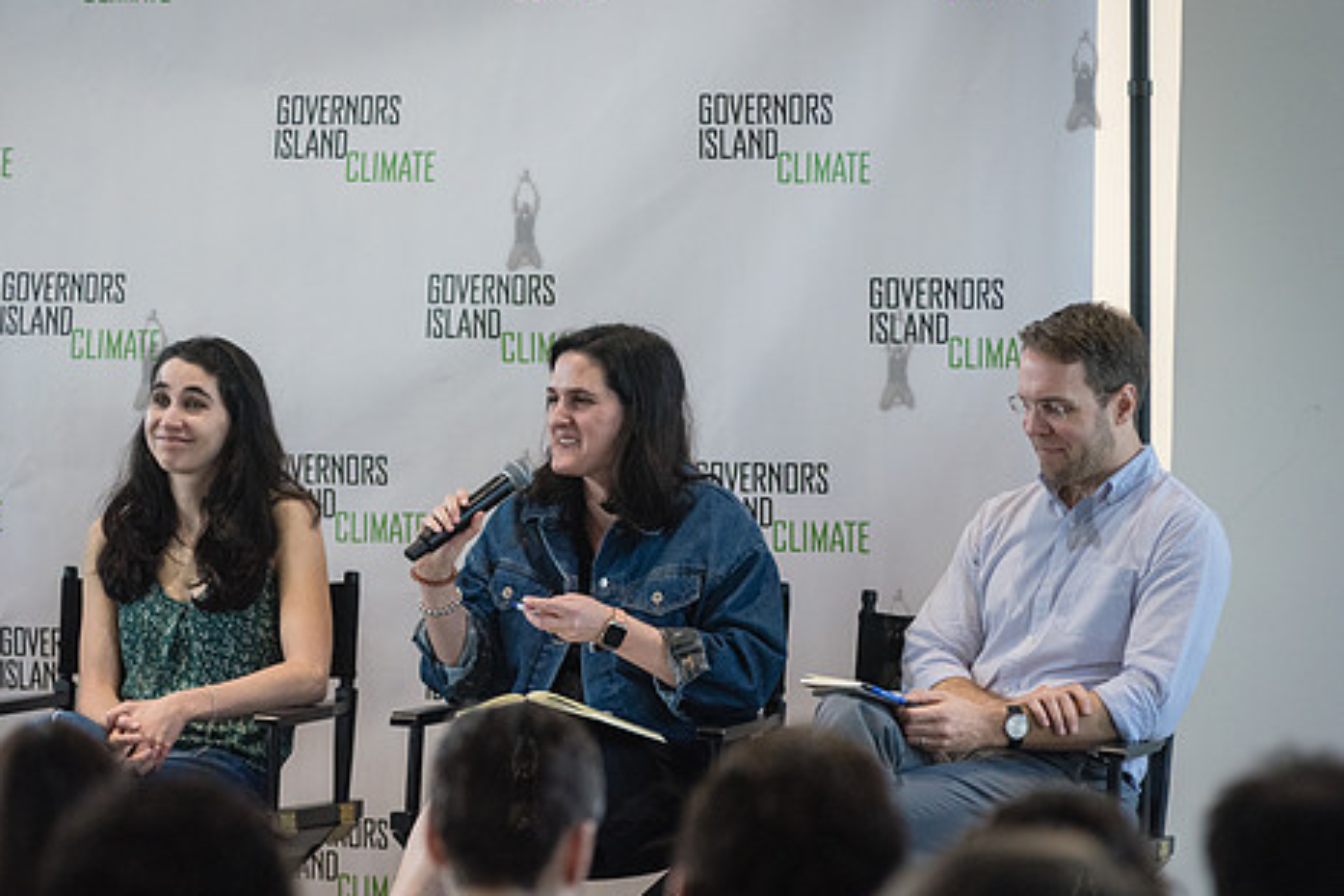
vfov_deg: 6.5
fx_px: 7914
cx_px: 523
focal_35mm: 212
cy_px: 499
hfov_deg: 9.7
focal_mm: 170
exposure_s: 1/320
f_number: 4
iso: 4000
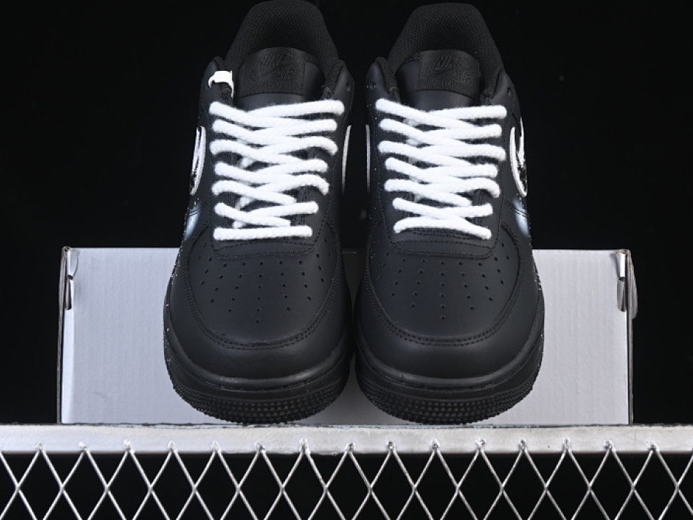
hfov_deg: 23.8
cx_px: 344
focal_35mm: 82
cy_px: 261
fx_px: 1641
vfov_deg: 18.0
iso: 160
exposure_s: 1/60
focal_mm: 50
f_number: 6.3
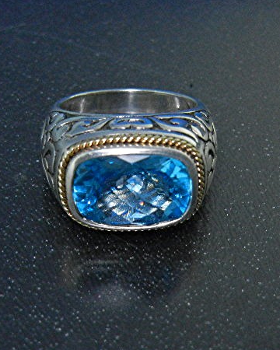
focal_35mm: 107
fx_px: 1108
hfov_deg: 14.4
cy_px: 184
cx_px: 130
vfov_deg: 17.9
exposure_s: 1/30
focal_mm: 13.9
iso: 800
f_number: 8.6
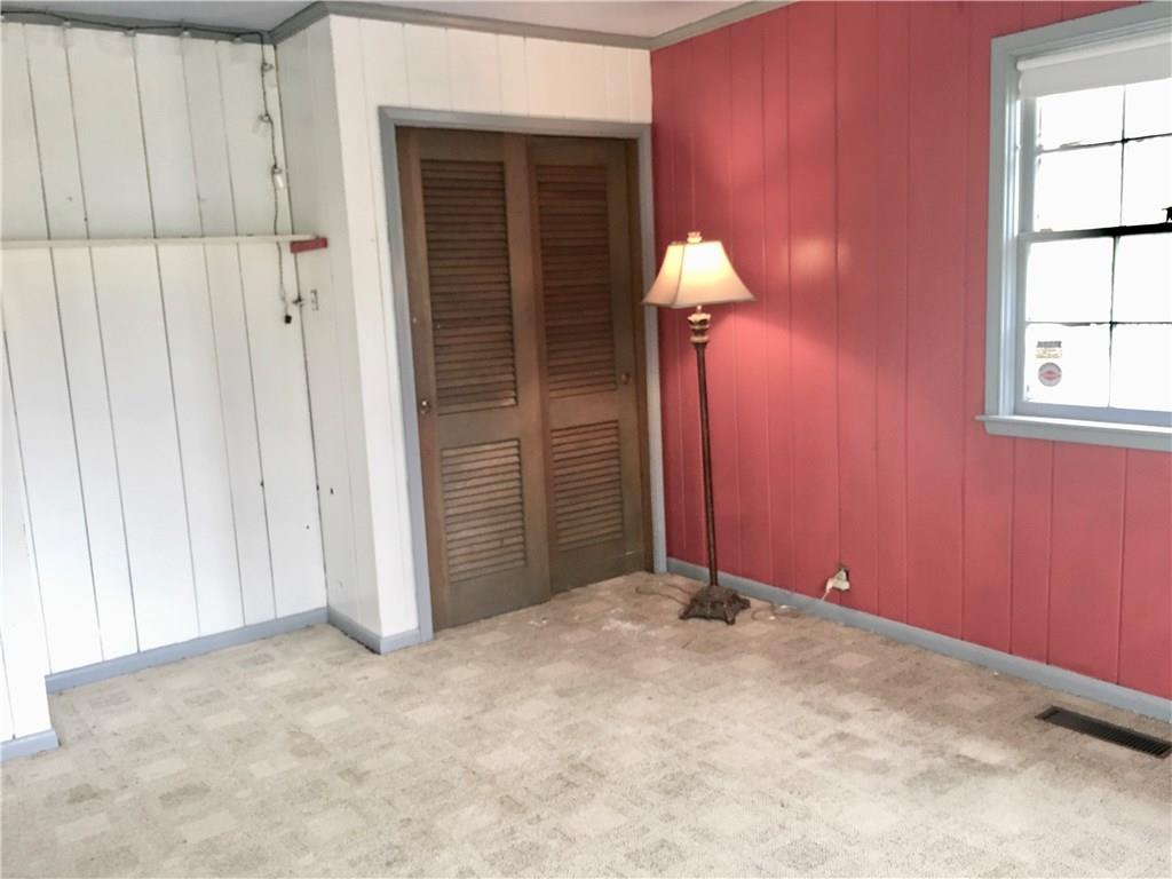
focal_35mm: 29
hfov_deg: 61.7
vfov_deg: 48.2
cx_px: 586
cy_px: 440
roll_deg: +3.2
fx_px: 982
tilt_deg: -8.5
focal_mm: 4.15
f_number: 2.2
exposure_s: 1/30
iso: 100
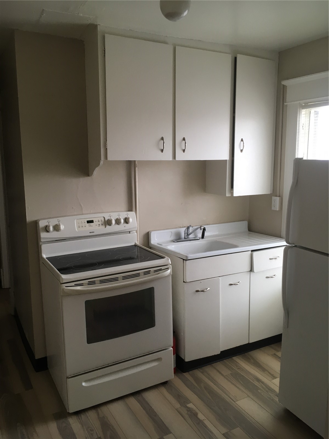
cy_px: 220
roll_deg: -0.4
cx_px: 164
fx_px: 367
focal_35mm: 29
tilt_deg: -12.3
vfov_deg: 61.7
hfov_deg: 48.2
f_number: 2.2
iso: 50
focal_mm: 4.15
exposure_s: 1/30
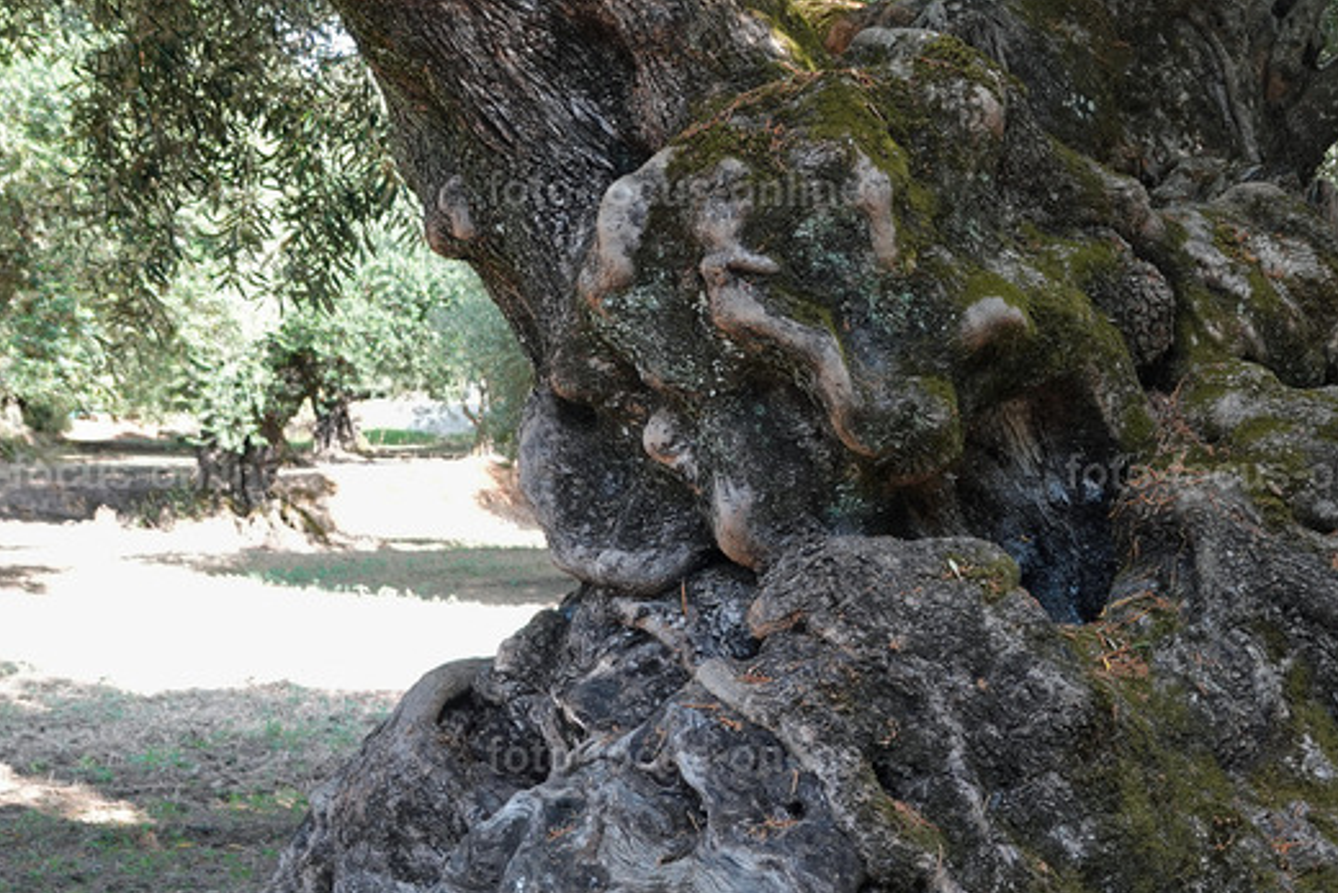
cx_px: 1148
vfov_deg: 22.3
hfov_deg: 31.6
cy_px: 416
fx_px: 2268
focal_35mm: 61
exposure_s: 1/50
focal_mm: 11.26
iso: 100
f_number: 2.8
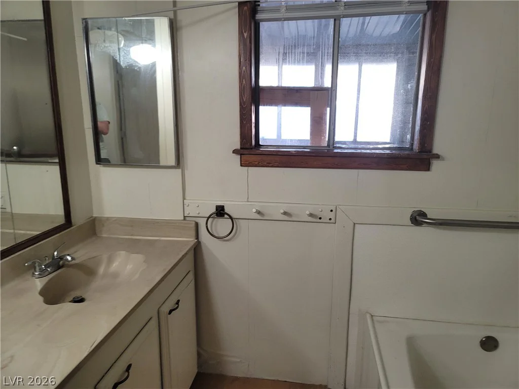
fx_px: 375
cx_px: 260
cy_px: 194
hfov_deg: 69.4
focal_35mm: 25
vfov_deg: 54.9
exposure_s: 1/120
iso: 250
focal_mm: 7
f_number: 1.8
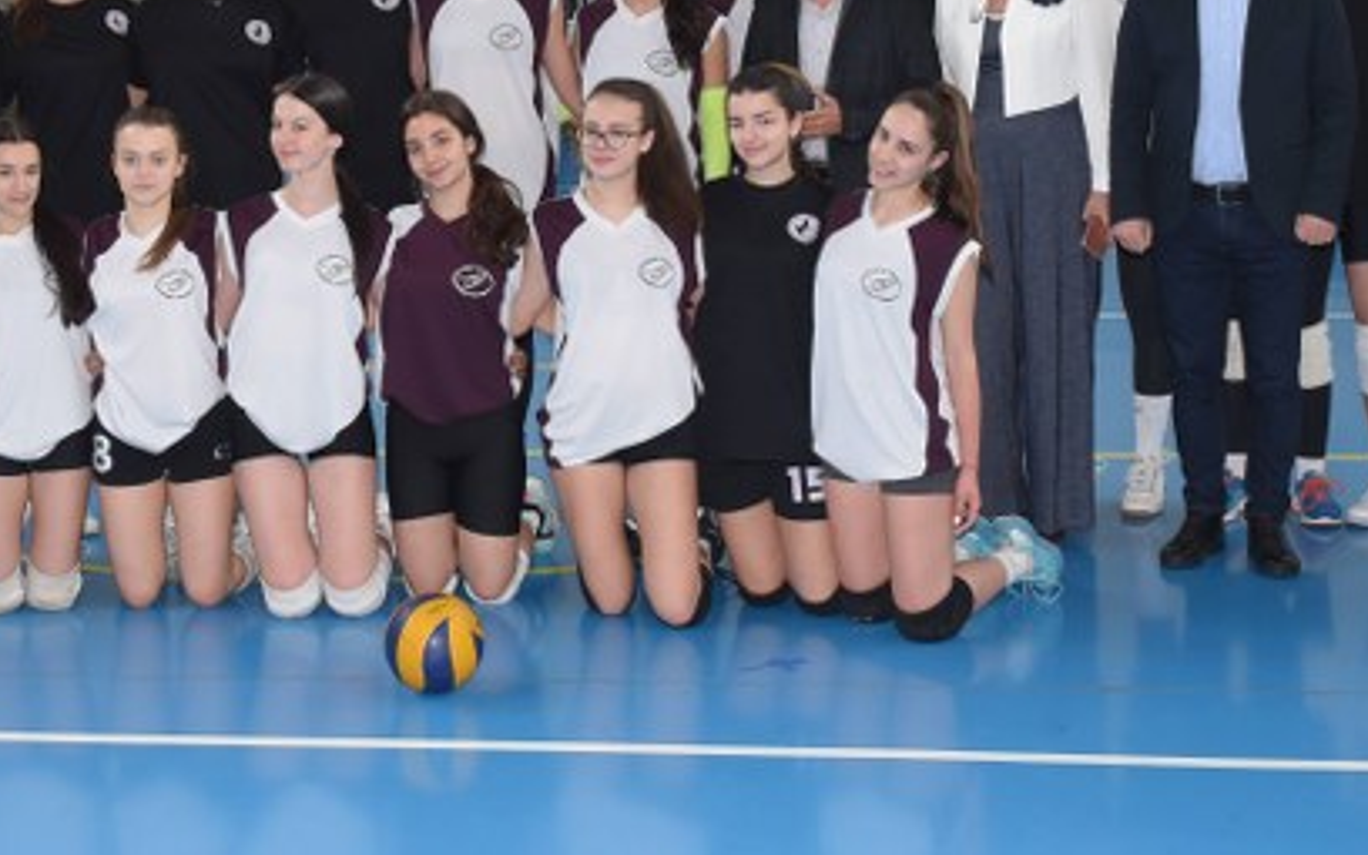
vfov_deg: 18.3
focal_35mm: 70
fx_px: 2610
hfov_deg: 29.3
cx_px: 550
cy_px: 87
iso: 1250
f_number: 7.1
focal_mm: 35
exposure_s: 1/200
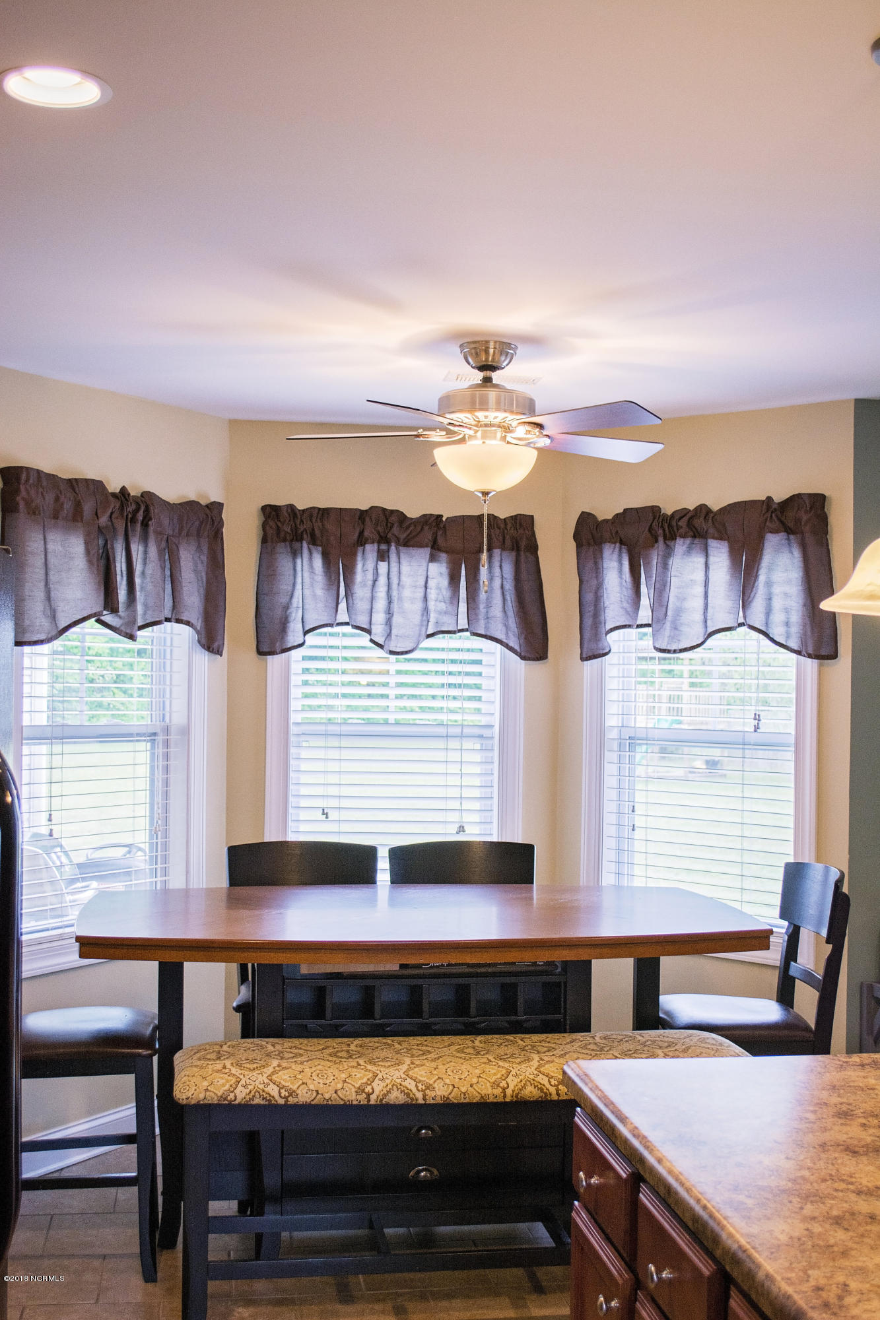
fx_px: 1540
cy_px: 660
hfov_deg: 31.9
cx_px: 440
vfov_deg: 46.4
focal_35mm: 42
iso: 400
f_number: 5
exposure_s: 1/100
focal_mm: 28
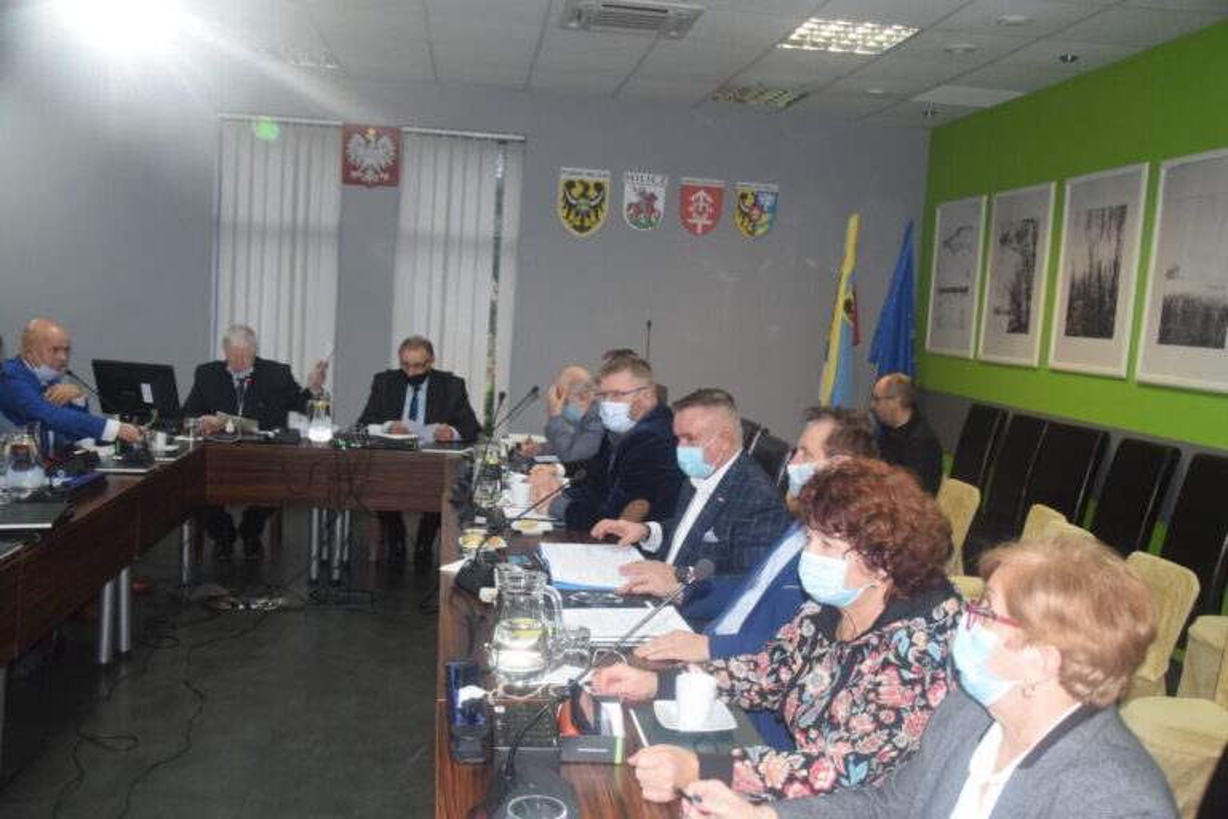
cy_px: 410
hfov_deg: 57.2
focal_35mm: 33
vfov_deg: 40.0
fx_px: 1126
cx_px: 614
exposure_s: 1/60
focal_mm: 22
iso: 900
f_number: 3.8
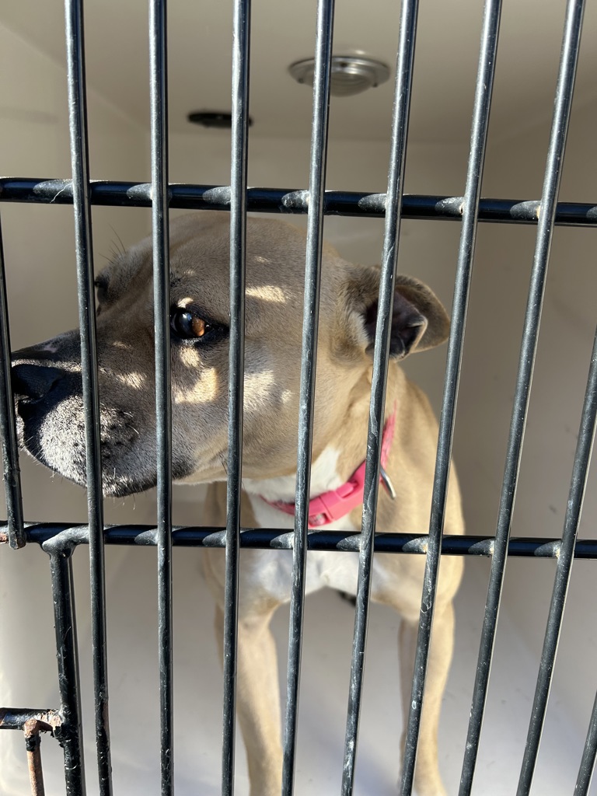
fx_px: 598
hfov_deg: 53.1
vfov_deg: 67.3
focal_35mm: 26
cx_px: 298
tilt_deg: -14.6
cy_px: 398
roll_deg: -1.0
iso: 50
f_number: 1.5
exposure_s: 1/497
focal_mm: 5.7
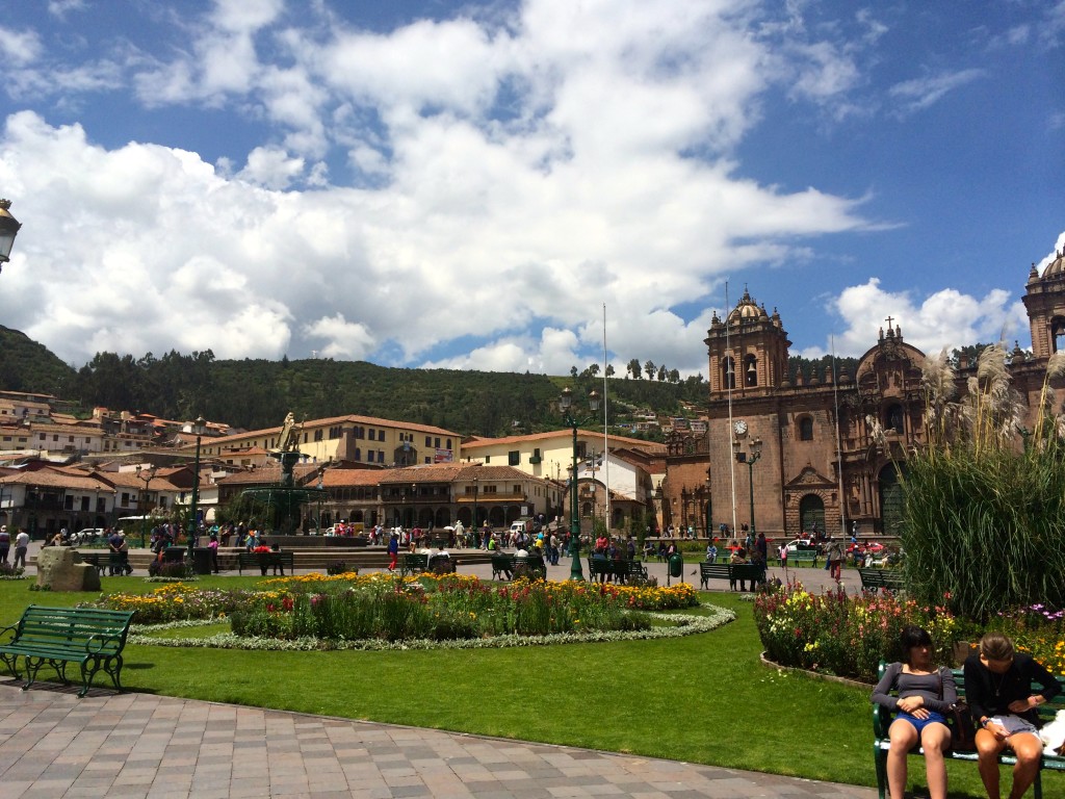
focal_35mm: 30
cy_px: 400
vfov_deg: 46.8
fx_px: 923
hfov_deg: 60.0
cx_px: 532
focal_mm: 4.12
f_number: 2.2
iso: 40
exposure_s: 1/4566
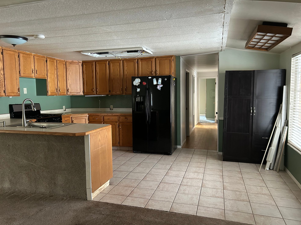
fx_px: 235
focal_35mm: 27
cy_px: 111
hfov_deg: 65.3
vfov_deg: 51.4
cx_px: 147
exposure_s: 1/40
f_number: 1.5
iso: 500
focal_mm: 5.7
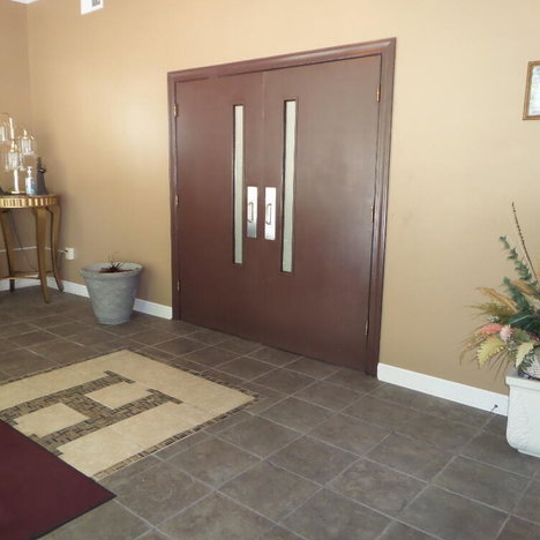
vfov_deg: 55.6
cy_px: 269
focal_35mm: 29
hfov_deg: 55.5
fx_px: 512
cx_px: 241
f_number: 3.2
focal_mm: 4
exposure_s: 1/30
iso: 320
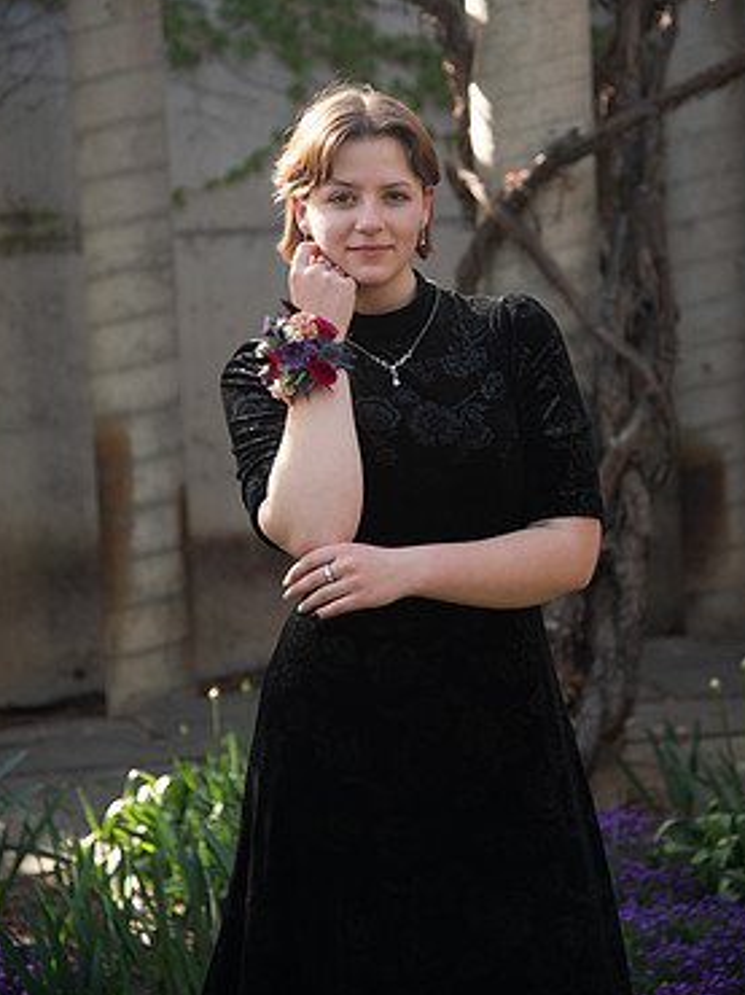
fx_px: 2758
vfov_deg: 20.4
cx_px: 371
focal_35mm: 96
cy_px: 406
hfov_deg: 15.4
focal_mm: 82
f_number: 4
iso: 160
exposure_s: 1/125
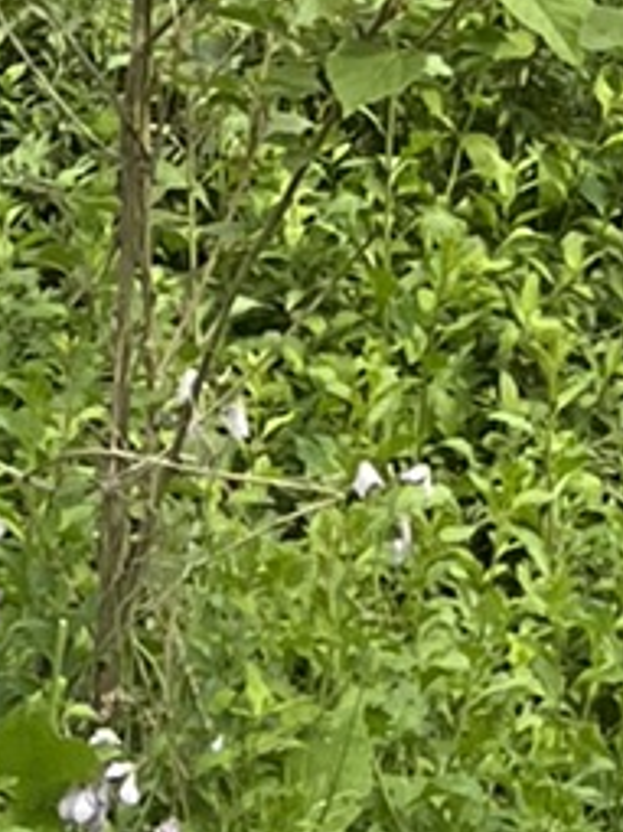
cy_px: -1302
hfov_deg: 7.2
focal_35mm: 204
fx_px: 4899
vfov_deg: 8.7
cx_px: 783
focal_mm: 5.1
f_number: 1.6
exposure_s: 1/1647
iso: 50
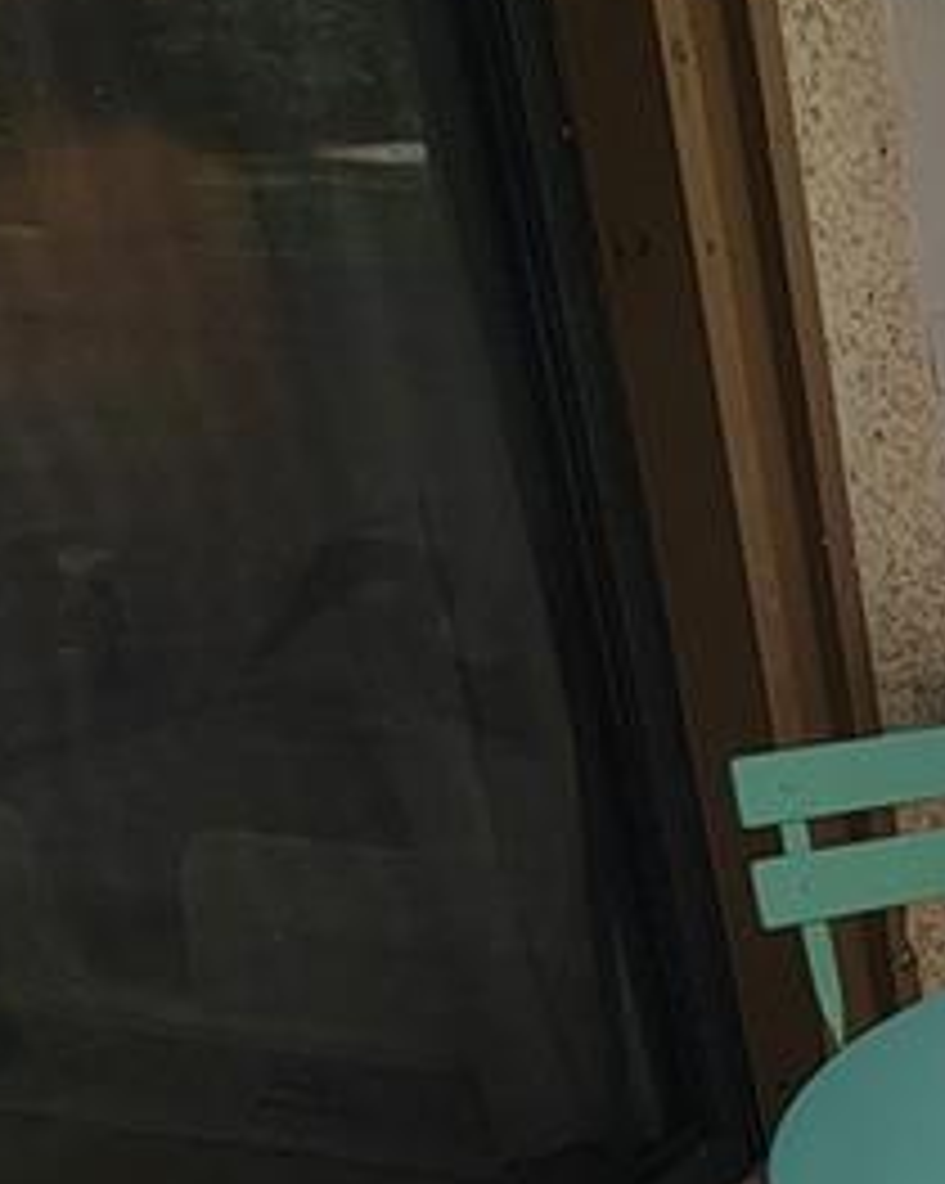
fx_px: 2030
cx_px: 1832
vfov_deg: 31.5
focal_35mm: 58
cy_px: 977
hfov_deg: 18.5
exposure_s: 1/417
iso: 50
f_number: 2.2
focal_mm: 2.2
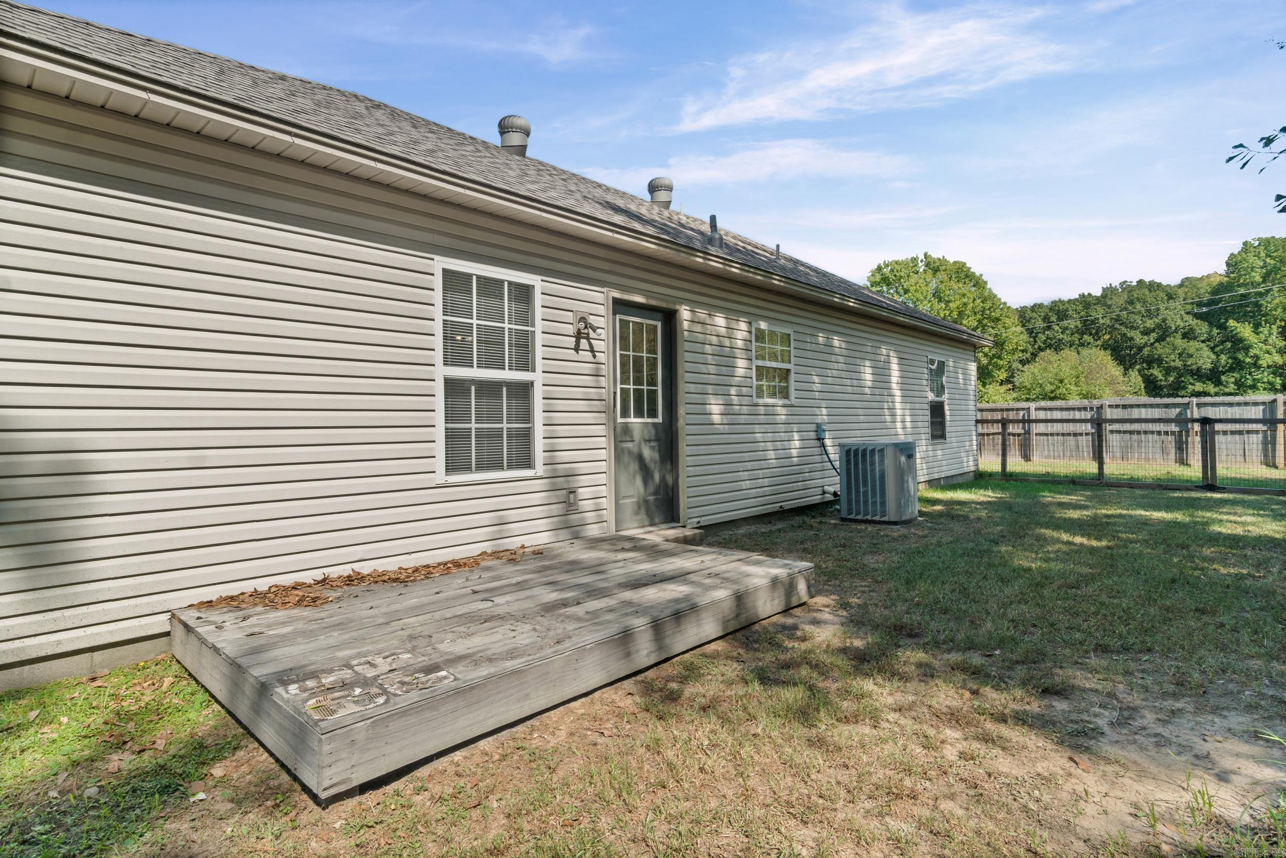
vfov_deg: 67.4
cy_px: 429
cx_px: 643
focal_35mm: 18
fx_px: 643
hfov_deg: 90.0
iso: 250
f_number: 9
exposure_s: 1/125
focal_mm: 12
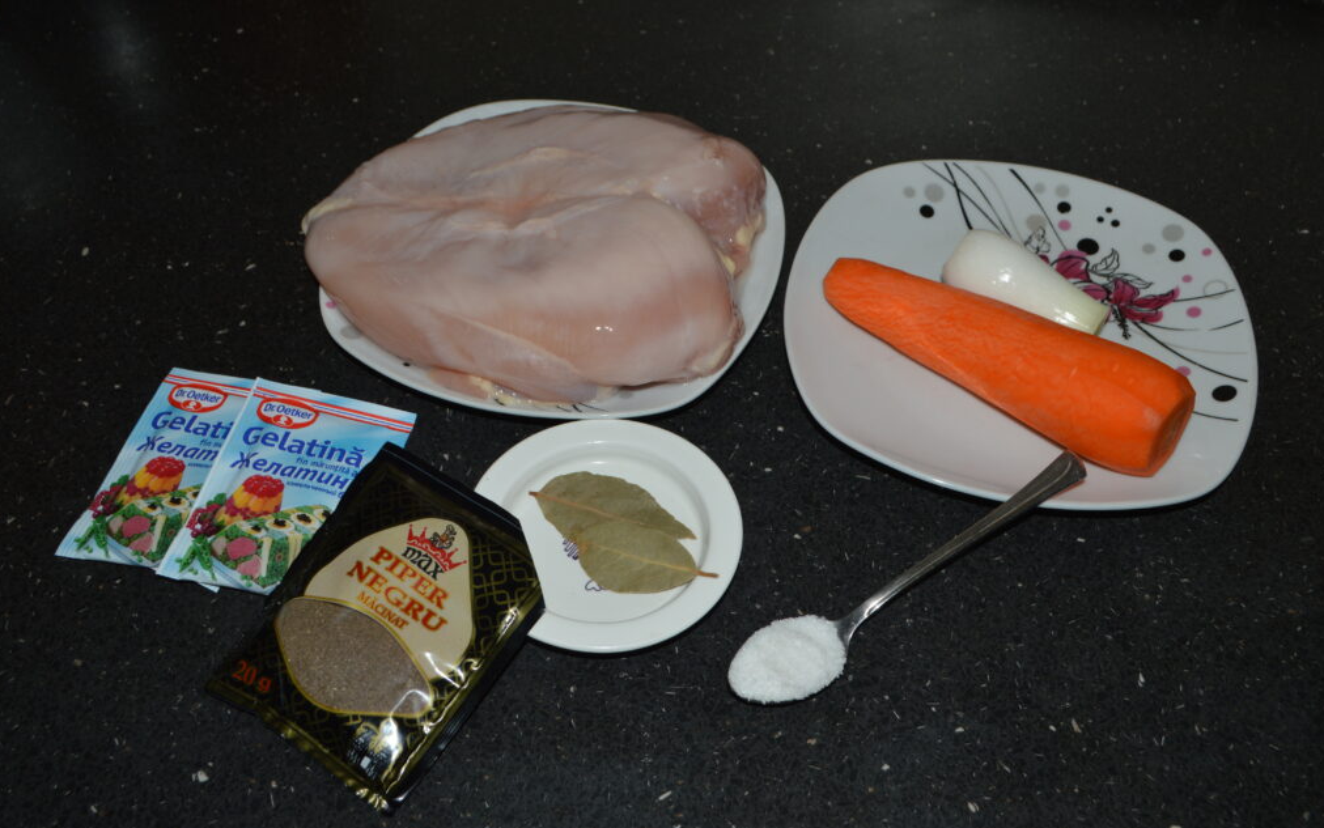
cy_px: 424
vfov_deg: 37.3
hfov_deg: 56.7
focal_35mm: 34
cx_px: 661
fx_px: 1227
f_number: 8
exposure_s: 1/60
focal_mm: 22
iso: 100
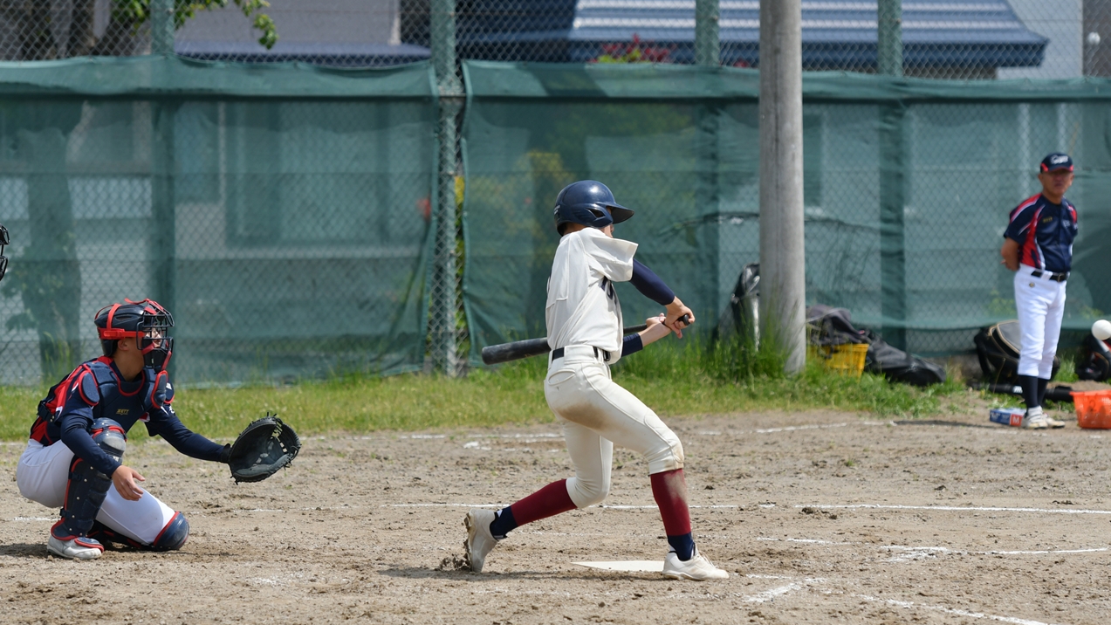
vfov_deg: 6.1
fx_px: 5819
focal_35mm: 198
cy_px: 310
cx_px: 555
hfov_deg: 10.9
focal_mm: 125
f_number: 4
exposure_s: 1/3200
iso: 180
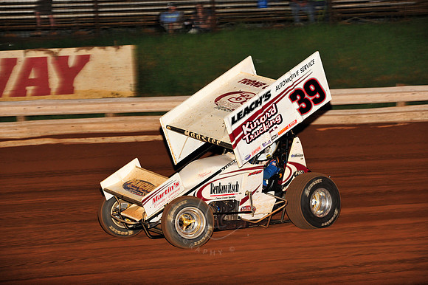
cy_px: 142
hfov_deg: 16.4
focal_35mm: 125
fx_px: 1485
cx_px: 214
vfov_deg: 11.0
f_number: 6.3
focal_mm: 125
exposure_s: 1/320
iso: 1000
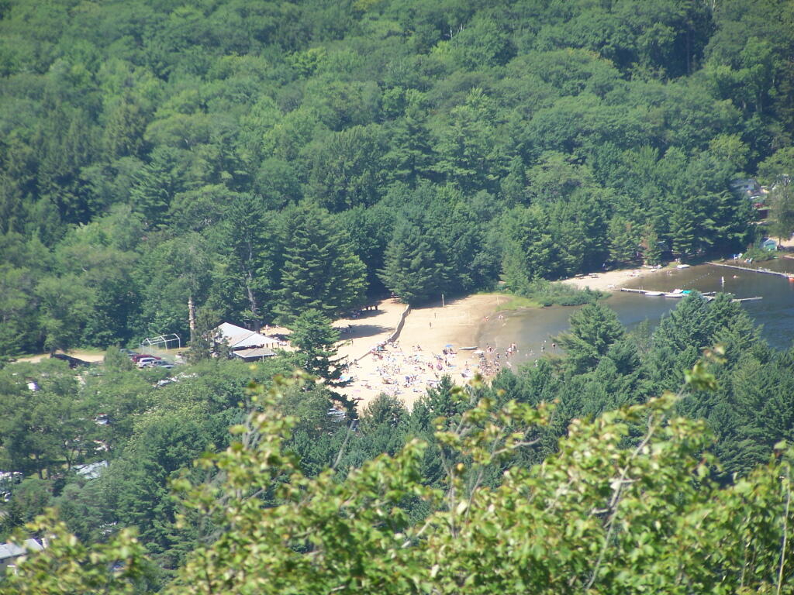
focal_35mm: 317
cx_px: 397
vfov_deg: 4.7
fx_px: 7271
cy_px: 298
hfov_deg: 6.3
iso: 80
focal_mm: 52.6
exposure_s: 1/500
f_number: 3.6
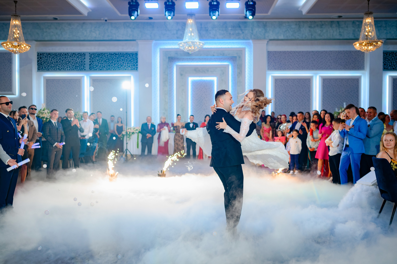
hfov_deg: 54.4
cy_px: 132
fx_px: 386
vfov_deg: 37.9
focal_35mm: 35
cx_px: 198
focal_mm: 35
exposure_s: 1/200
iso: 800
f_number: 2
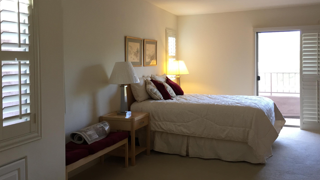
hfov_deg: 54.0
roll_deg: +0.1
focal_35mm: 37
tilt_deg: -2.9
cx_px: 153
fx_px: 314
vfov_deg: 31.9
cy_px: 72
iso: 64
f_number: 2.2
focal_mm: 4.15
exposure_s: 1/30
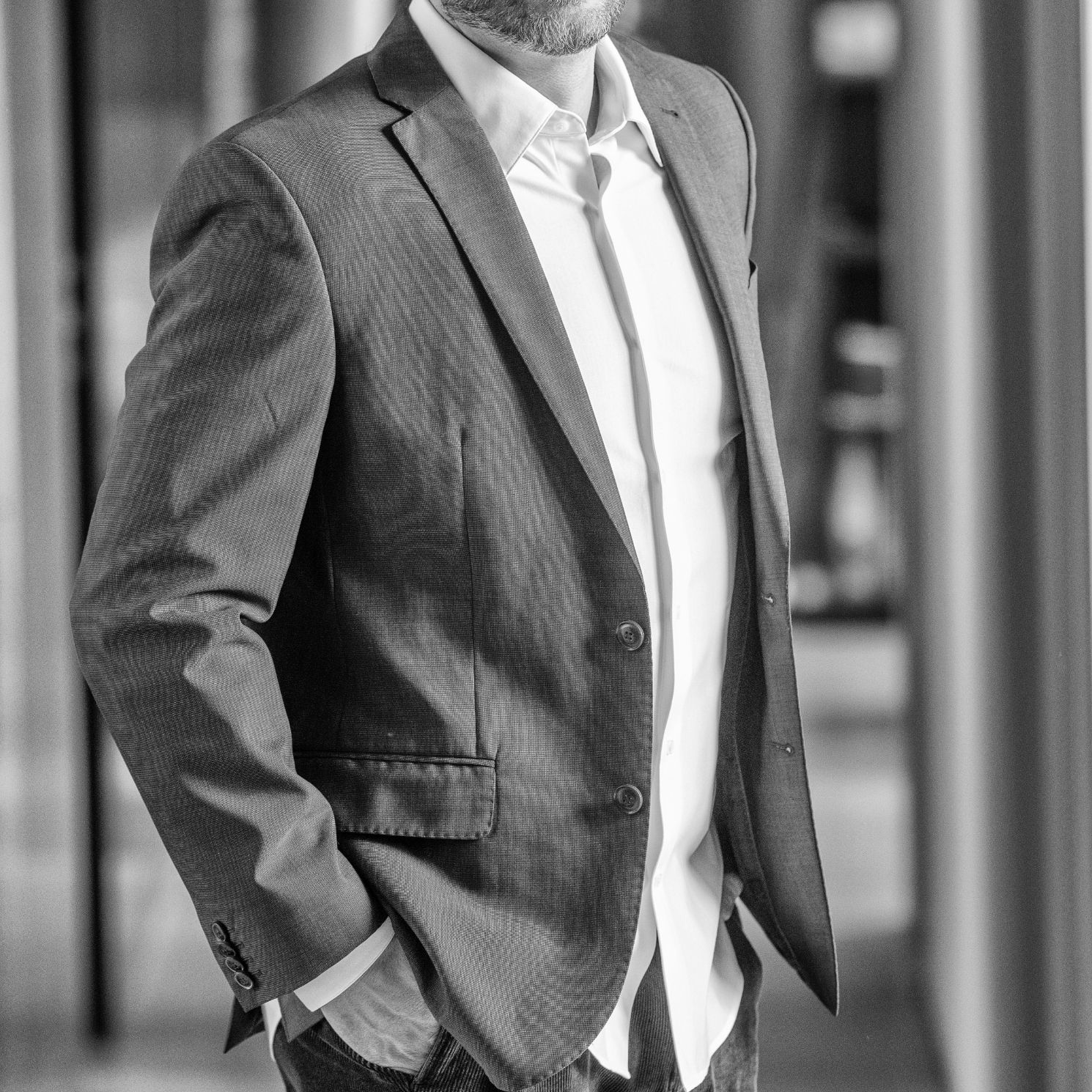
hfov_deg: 6.0
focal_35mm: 292
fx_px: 10422
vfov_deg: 6.0
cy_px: 405
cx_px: 514
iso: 800
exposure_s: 1/60
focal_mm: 200
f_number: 5
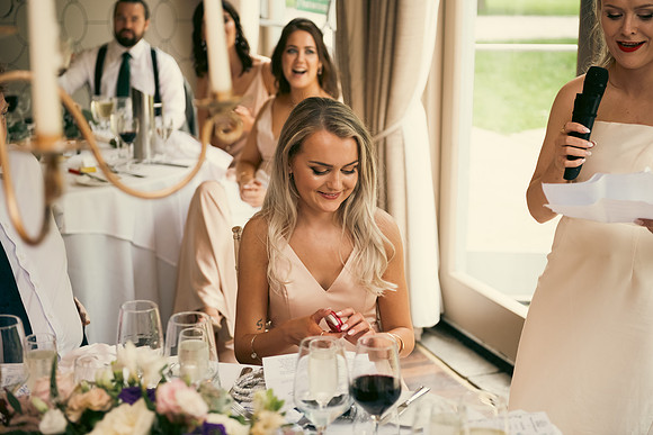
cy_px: 218
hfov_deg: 32.4
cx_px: 326
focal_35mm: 62
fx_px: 1125
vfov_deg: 21.9
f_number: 3.5
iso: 640
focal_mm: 62
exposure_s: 1/160
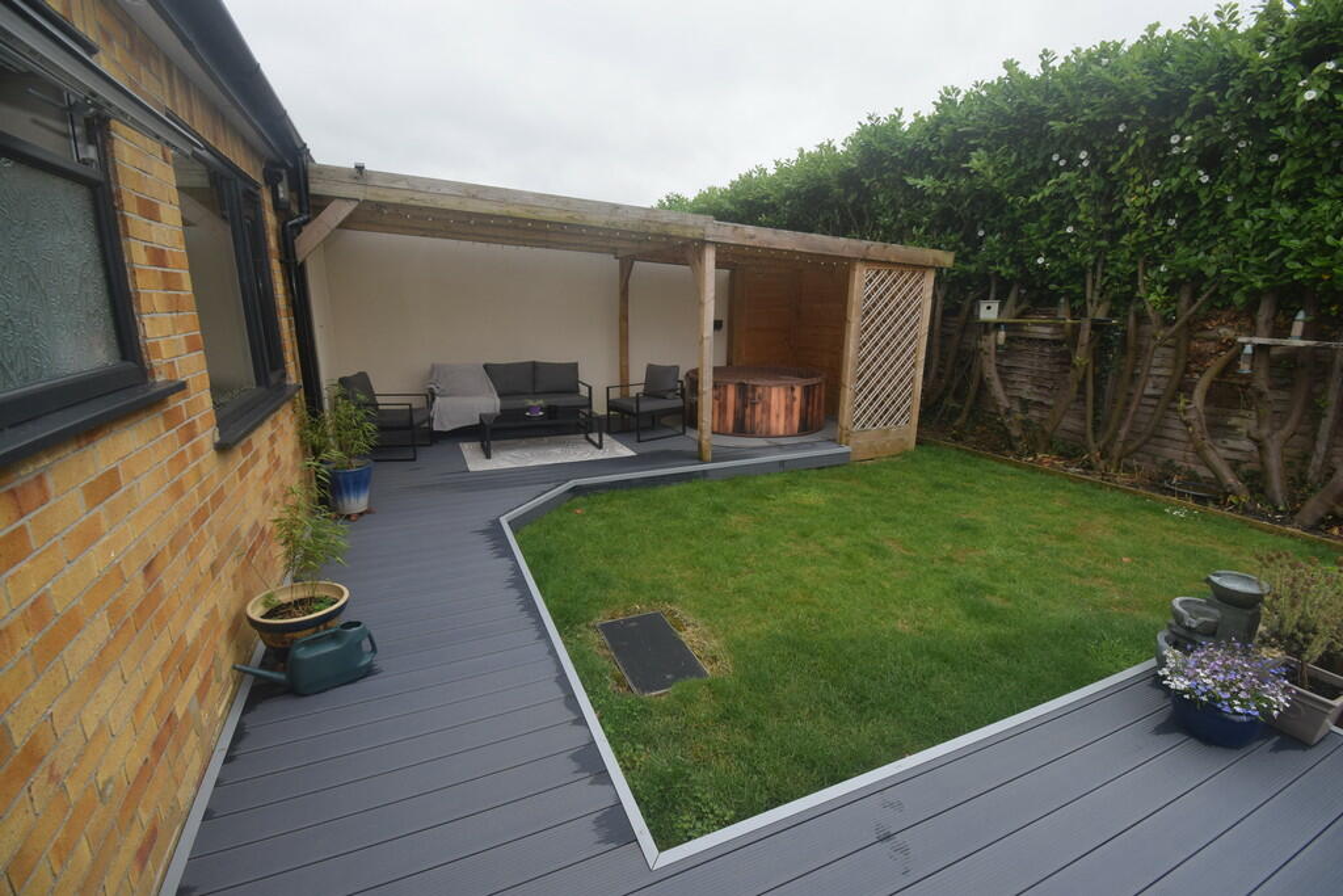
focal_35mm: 15
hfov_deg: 100.4
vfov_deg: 77.3
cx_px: 672
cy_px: 448
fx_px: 560
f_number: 8
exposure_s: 1/250
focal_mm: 10
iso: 360
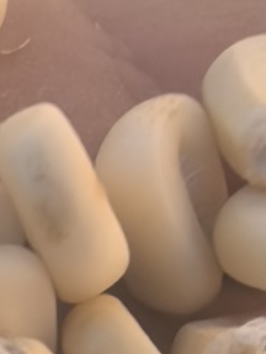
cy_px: 493
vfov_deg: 15.7
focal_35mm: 118
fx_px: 1209
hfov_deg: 11.9
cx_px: -154
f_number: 2.2
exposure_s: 1/400
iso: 50
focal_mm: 1.95
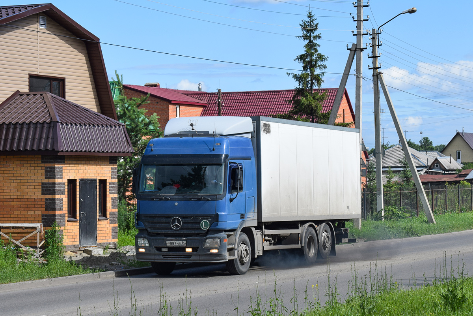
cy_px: 158
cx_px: 236
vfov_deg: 16.6
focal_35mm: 82
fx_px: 1084
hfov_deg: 24.6
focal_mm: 55
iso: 200
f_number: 10
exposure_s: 1/400
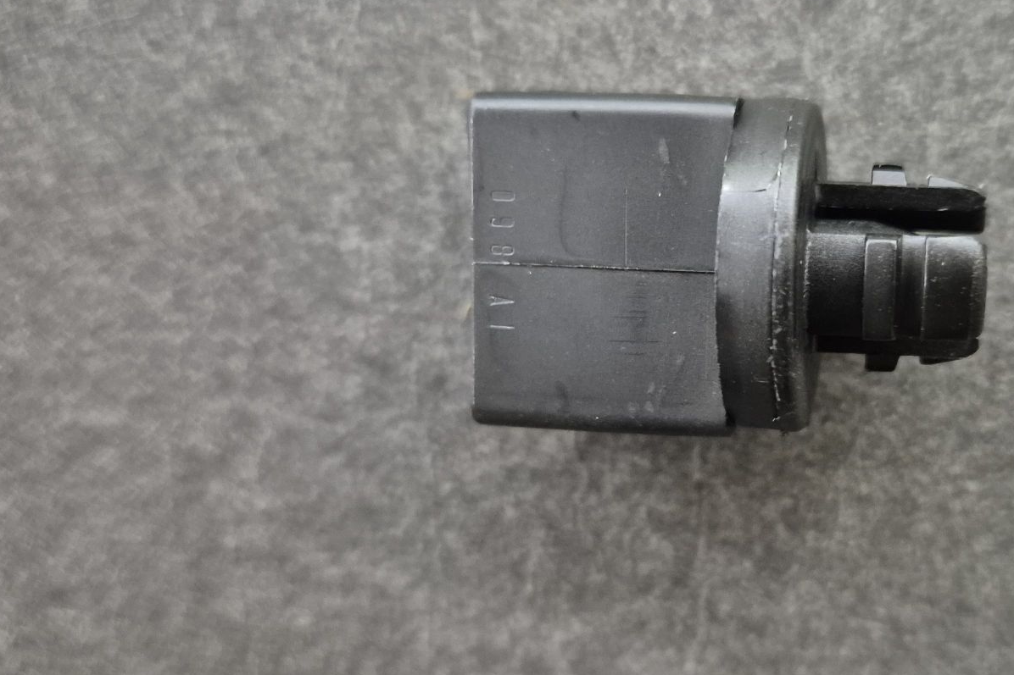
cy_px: 331
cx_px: 690
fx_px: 1126
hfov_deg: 47.5
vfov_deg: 33.4
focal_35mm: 40
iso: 1250
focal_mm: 5.4
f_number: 1.8
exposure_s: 1/50
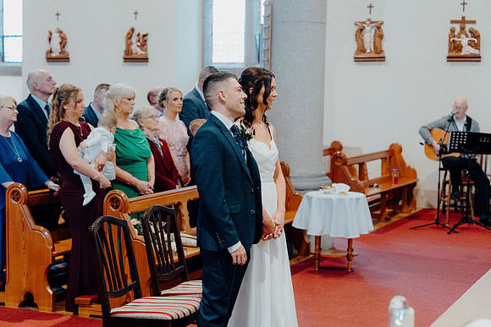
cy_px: 164
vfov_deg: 19.5
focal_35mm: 70
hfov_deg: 28.8
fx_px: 955
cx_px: 246
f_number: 3.5
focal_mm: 70
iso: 3200
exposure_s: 1/160
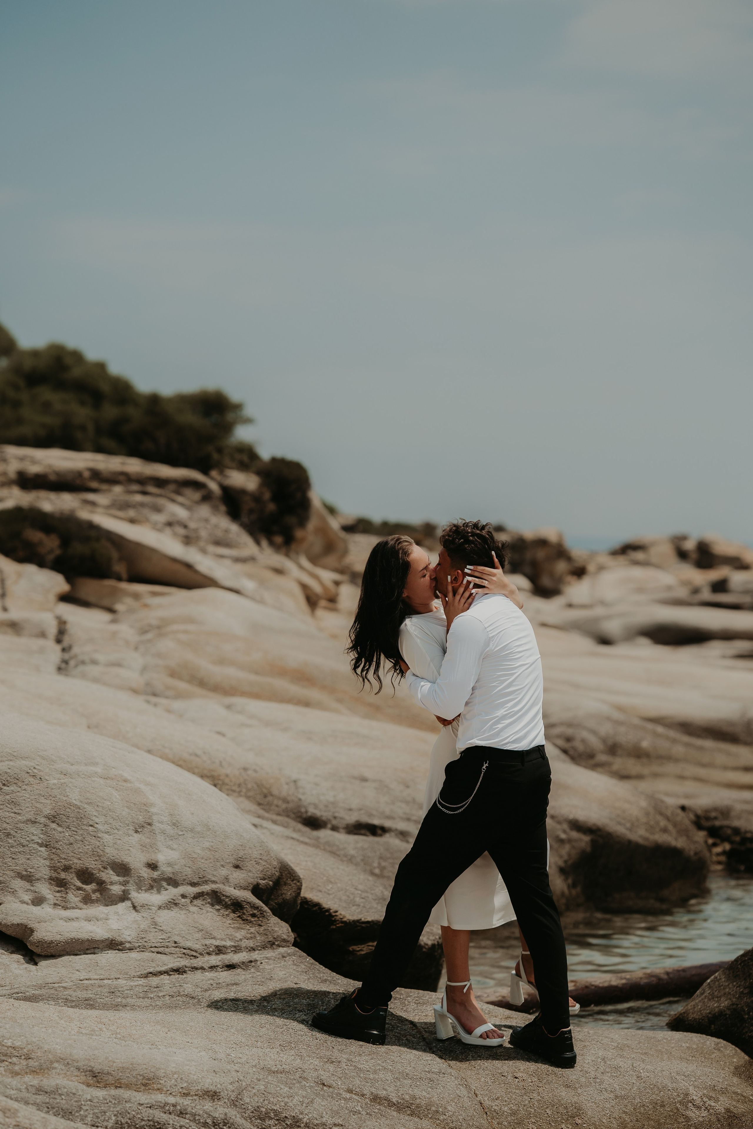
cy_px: 564
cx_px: 376
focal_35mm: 85
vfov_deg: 23.9
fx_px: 2667
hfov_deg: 16.1
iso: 250
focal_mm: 85
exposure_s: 1/8000
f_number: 2.5
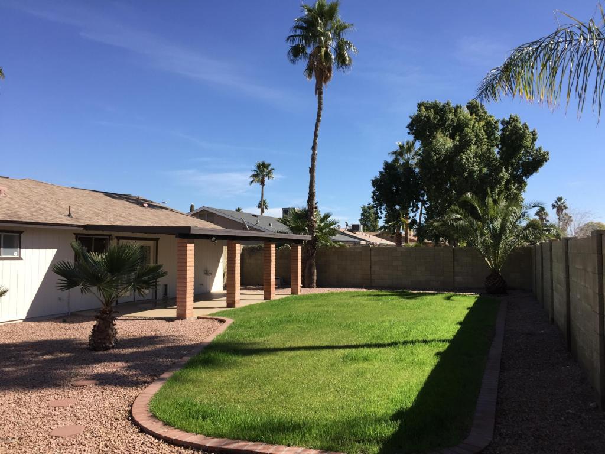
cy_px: 227
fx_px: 507
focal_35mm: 29
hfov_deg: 61.7
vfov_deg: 48.2
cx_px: 302
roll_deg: -1.0
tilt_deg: +2.8
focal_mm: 4.15
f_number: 2.2
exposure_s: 1/1582
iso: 32
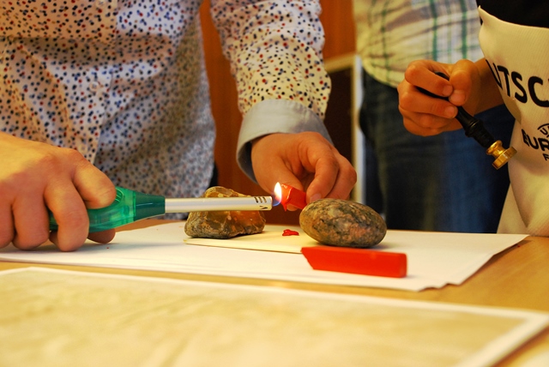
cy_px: 184
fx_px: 916
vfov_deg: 22.7
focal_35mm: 60
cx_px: 274
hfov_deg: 33.4
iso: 800
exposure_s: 1/30
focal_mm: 40
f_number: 4.5
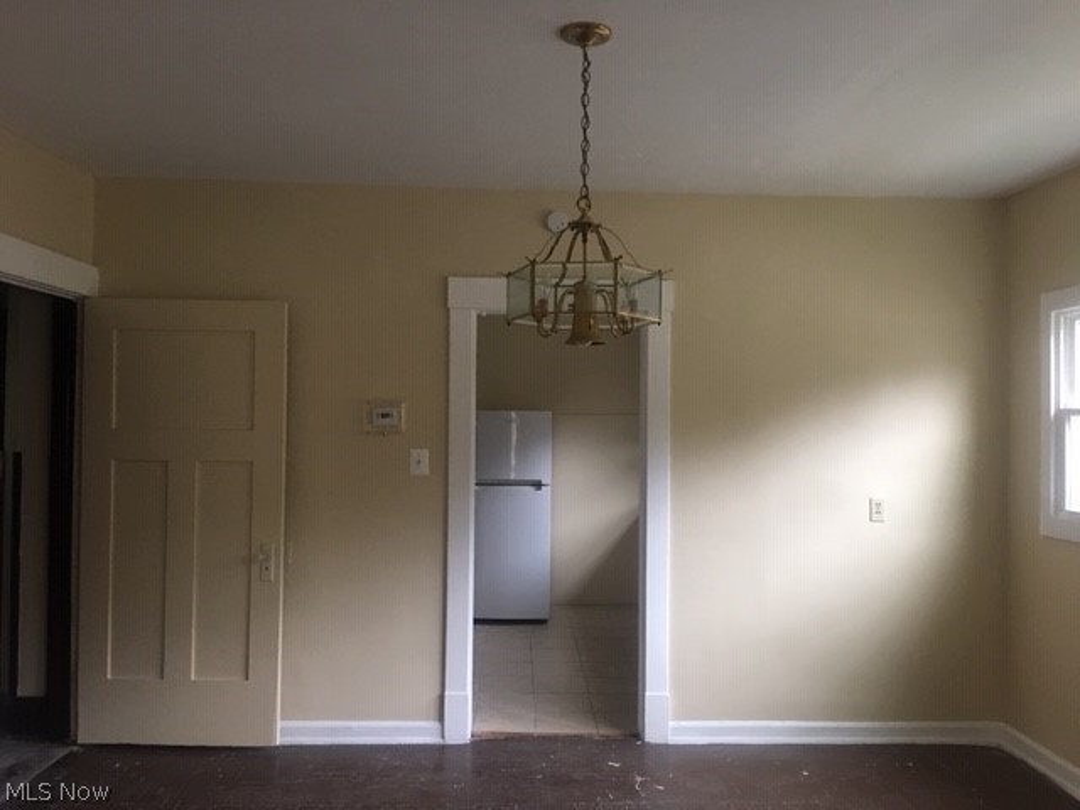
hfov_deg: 61.7
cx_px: 540
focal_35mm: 29
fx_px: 905
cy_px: 405
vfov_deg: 48.2
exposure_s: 1/15
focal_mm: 4.15
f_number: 2.2
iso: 64
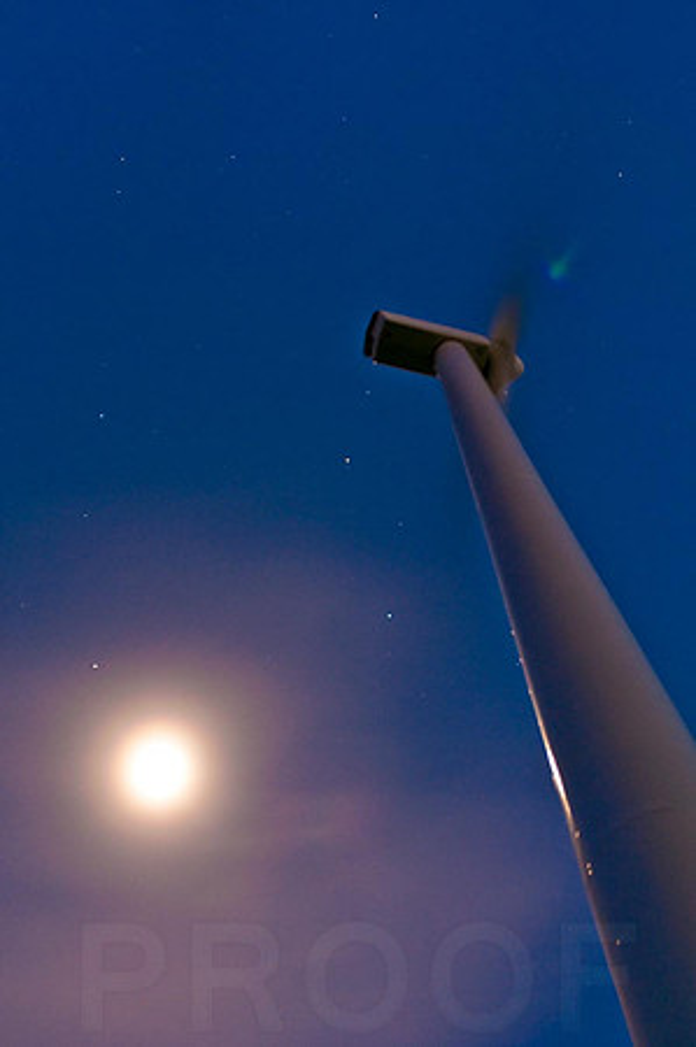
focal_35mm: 36
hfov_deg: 36.8
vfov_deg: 53.2
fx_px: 1046
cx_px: 348
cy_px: 524
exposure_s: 8
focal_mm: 24
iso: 200
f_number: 3.3
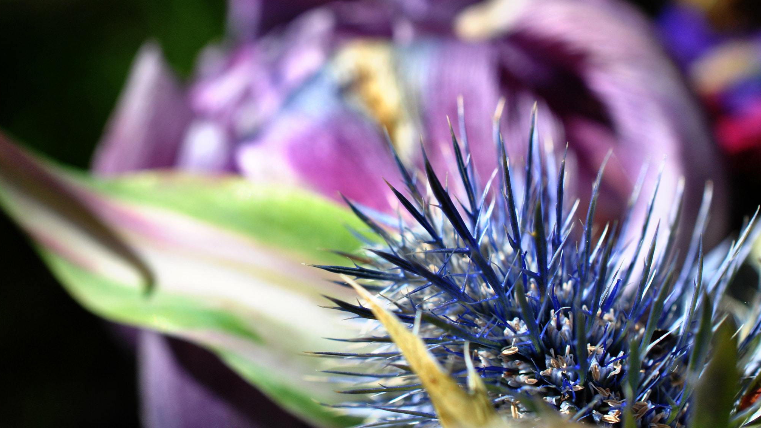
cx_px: 376
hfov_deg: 32.8
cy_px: 233
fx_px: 1291
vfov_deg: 18.8
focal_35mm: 64
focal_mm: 40
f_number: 11
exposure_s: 1/500
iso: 400
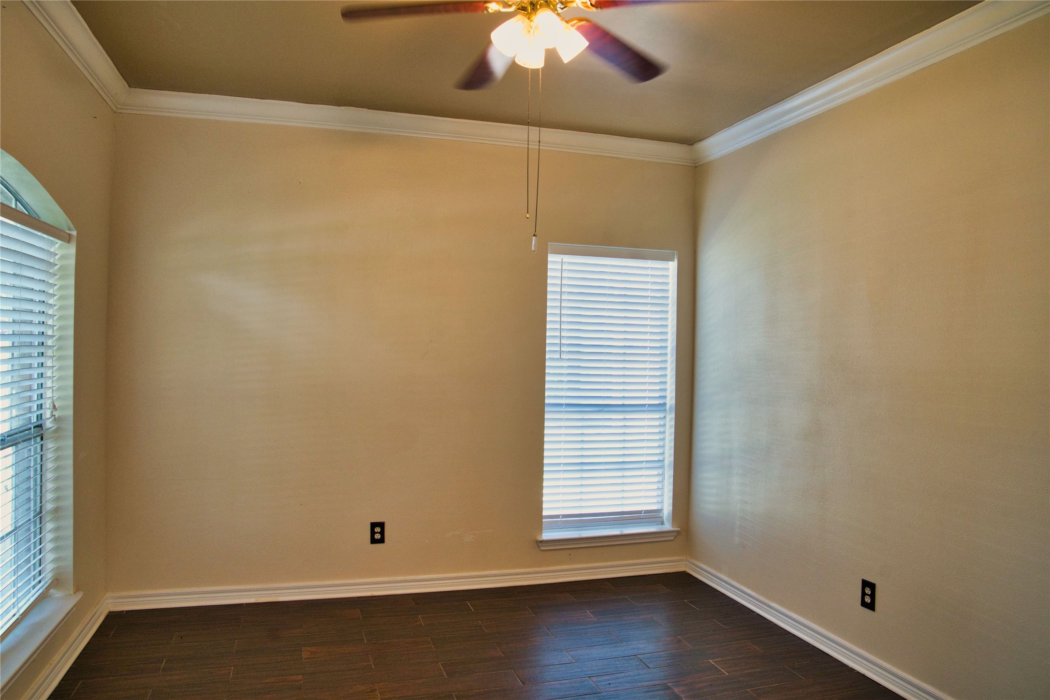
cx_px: 525
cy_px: 350
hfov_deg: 73.7
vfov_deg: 53.1
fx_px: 700
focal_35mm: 24
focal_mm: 24
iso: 2000
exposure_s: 1/125
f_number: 6.3
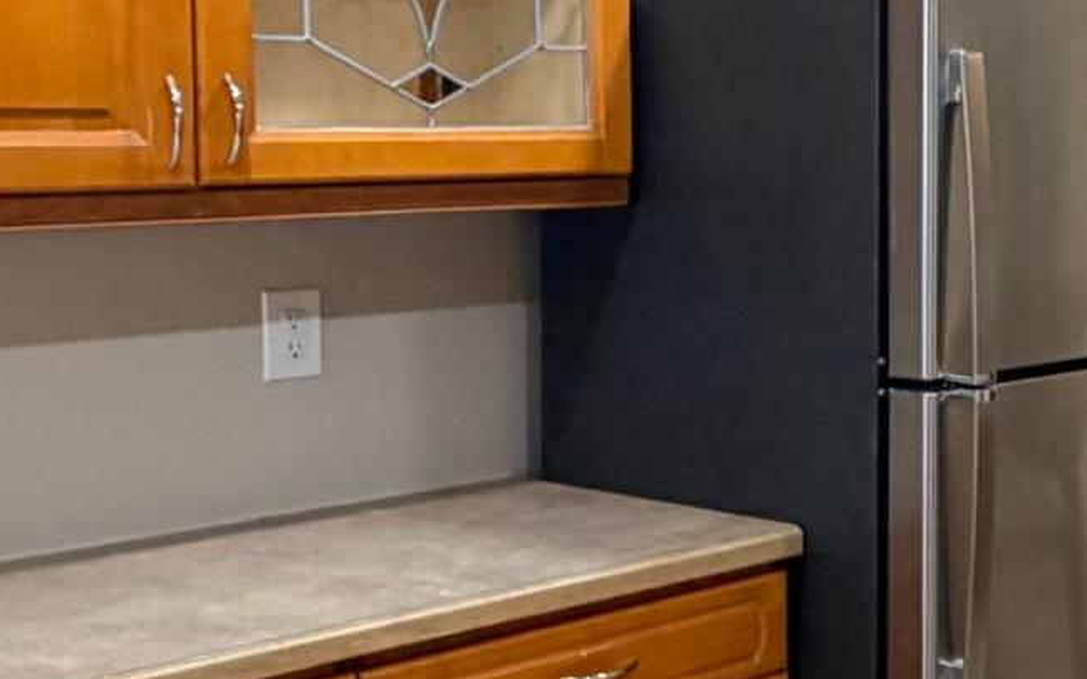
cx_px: 1365
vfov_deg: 19.6
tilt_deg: -3.5
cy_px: 226
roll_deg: +0.8
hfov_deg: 26.8
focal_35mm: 66
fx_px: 1955
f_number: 2.2
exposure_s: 1/60
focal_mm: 2.22
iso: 200
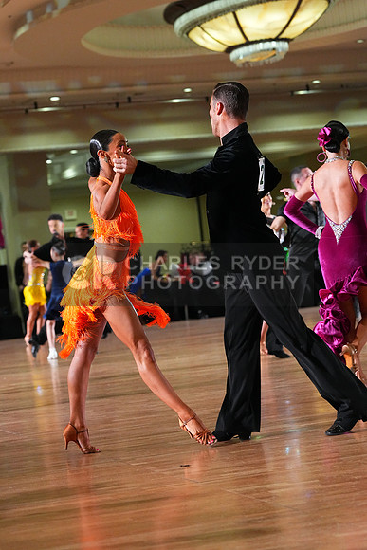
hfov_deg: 12.5
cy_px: 275
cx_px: 184
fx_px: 1681
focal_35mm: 110
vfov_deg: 18.6
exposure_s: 1/400
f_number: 5
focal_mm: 110
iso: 8000
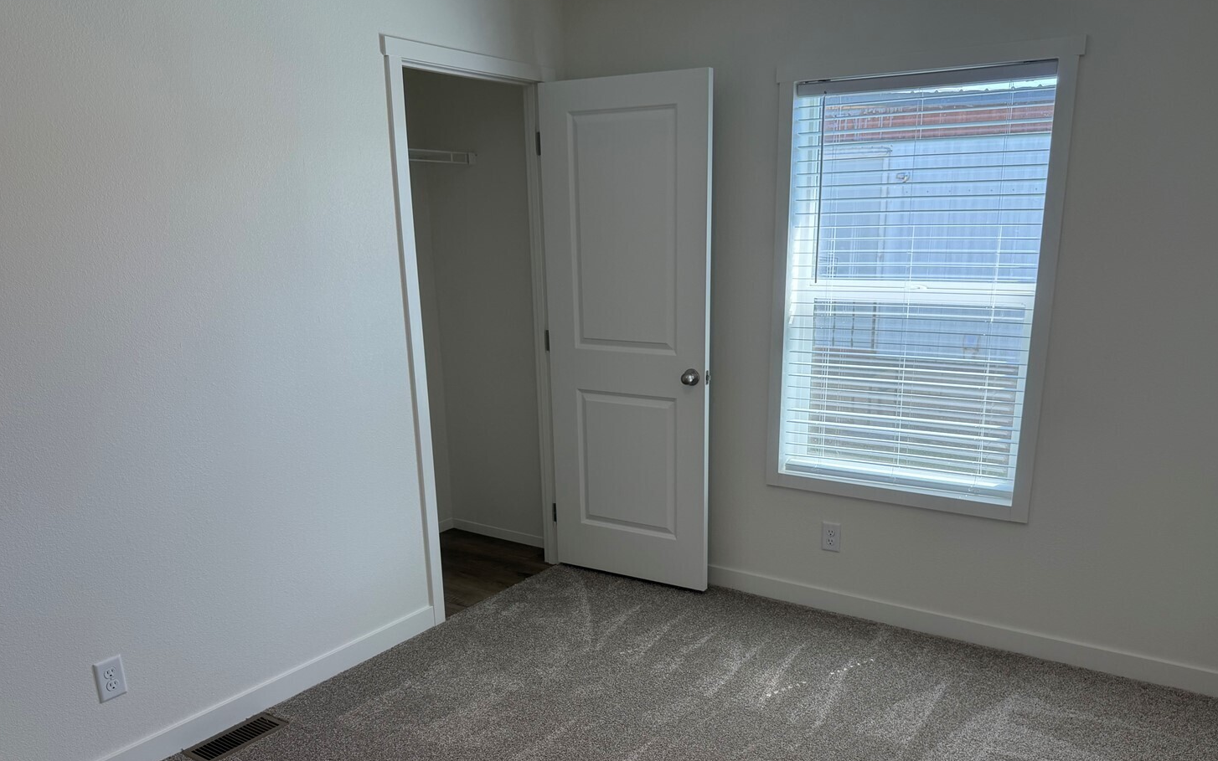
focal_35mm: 28
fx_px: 930
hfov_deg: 66.4
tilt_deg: -16.7
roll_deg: +0.4
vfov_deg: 44.1
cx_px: 652
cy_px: 490
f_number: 1.78
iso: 80
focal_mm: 6.76
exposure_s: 1/220
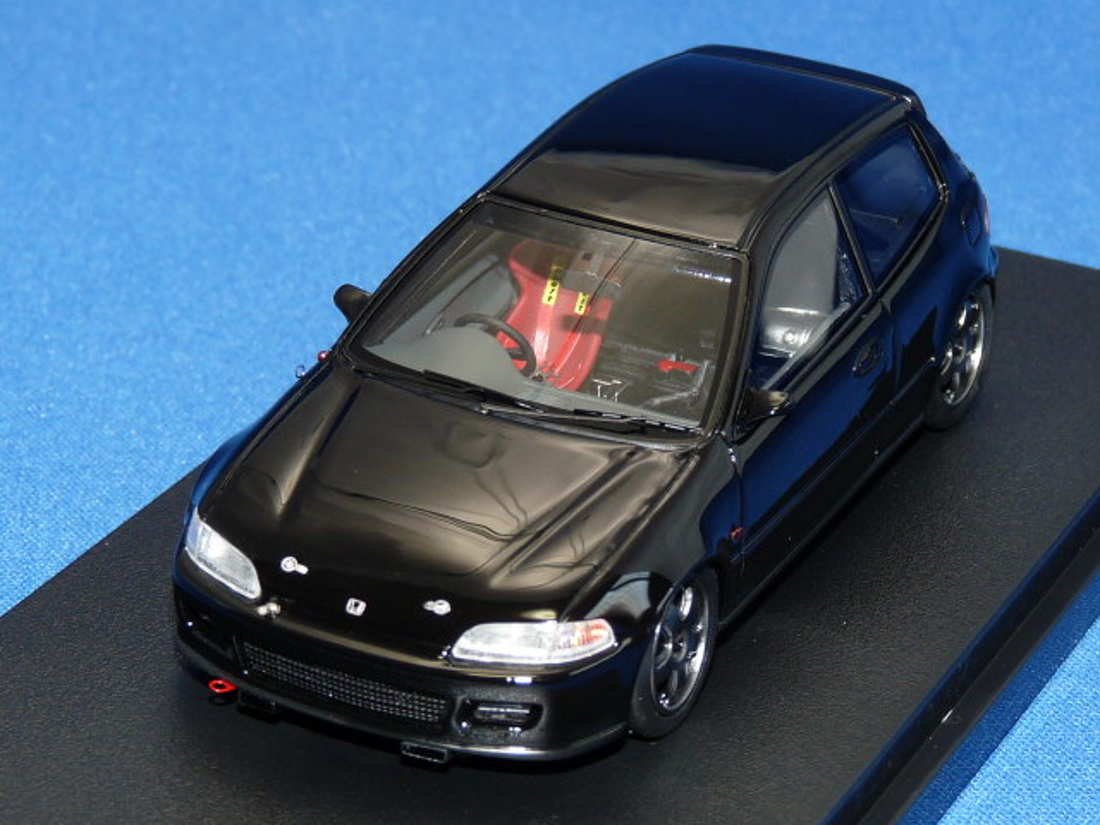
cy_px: 412
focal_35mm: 124
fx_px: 3940
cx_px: 550
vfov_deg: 12.0
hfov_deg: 15.9
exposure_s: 1/40
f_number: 4
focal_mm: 12.8
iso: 100
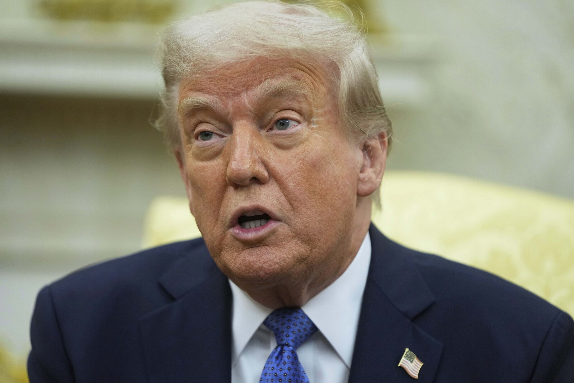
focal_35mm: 200
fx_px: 3189
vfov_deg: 6.9
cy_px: 192
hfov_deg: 10.3
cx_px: 287
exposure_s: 1/400
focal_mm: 200
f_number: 2.8
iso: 1250
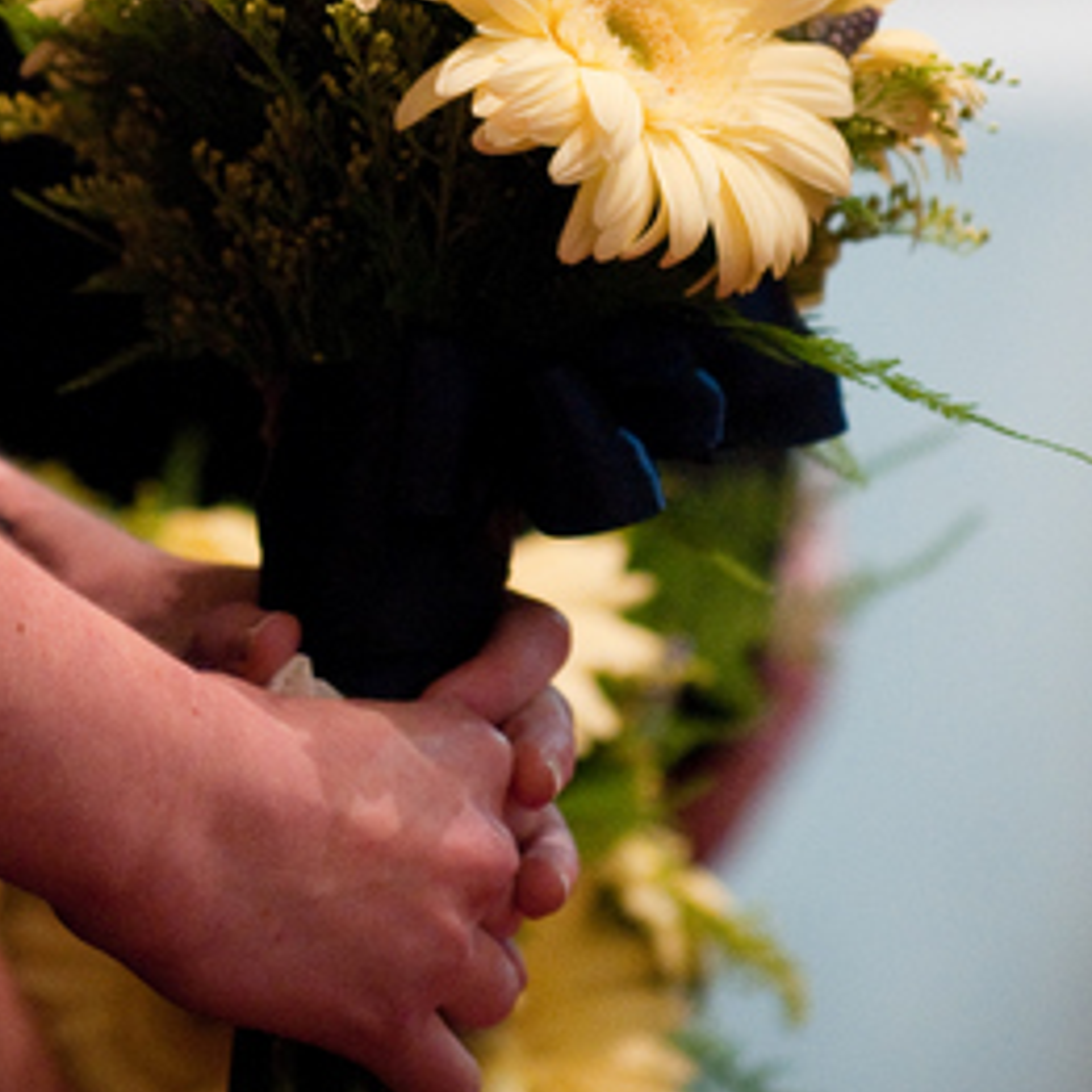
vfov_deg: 2.8
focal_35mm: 625
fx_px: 22306
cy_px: 79
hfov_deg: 2.8
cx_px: 308
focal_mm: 200
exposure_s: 1/80
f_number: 2.8
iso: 2000
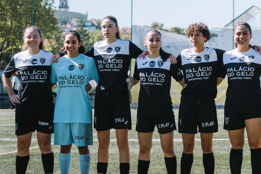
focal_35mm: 195
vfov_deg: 7.0
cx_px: 246
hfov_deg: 10.5
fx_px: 1413
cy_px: 66
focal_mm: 93
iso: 640
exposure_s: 1/3200
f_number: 4
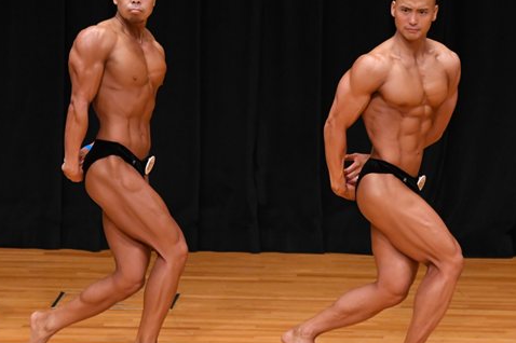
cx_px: 180
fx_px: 6273
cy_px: 165
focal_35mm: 438
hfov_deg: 4.7
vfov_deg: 3.1
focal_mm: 180
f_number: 5.6
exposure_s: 1/400
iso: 3200
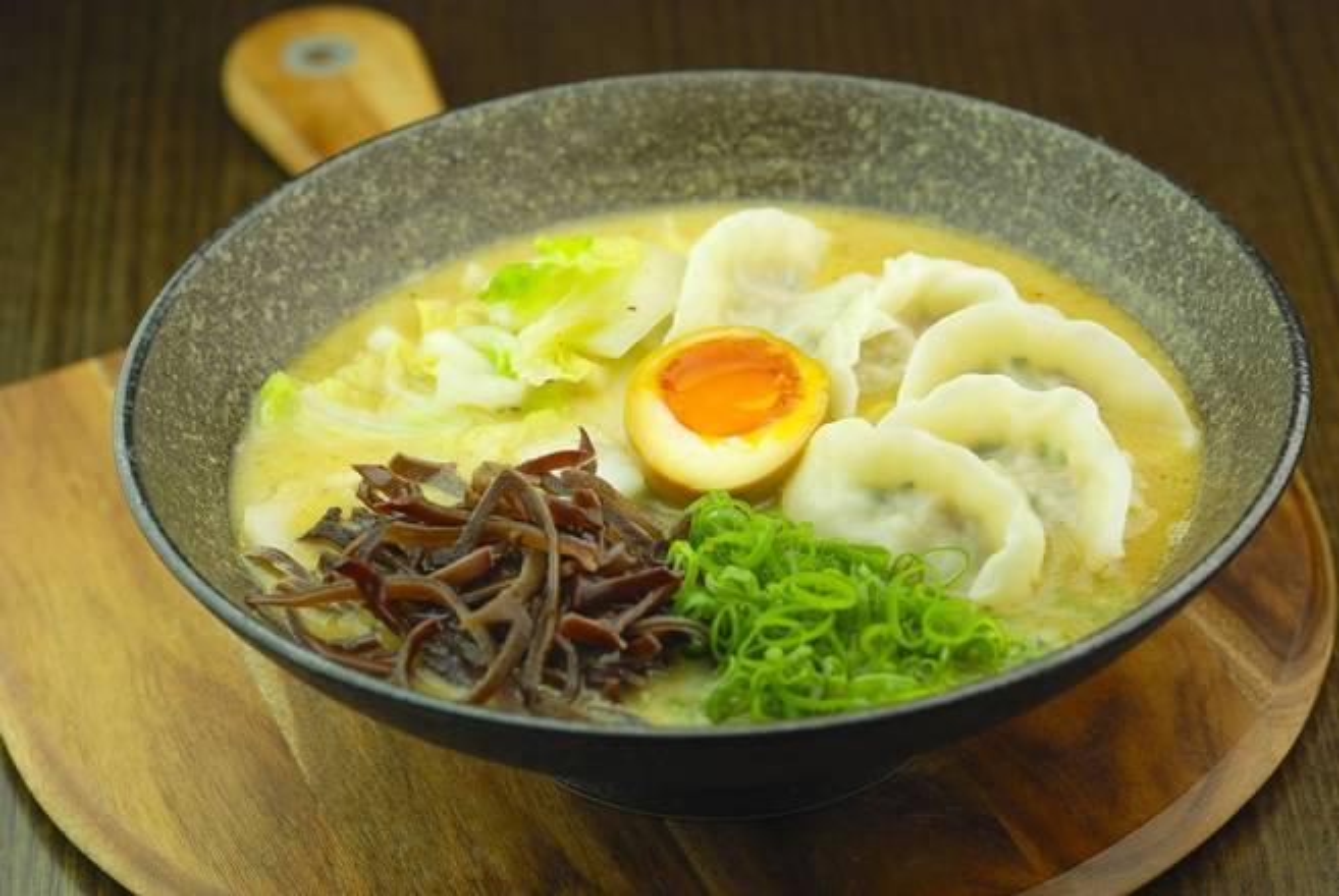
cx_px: 670
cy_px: 448
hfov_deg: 16.1
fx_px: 4749
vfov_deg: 10.8
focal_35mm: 128
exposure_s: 1/250
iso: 400
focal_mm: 85
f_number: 5.6
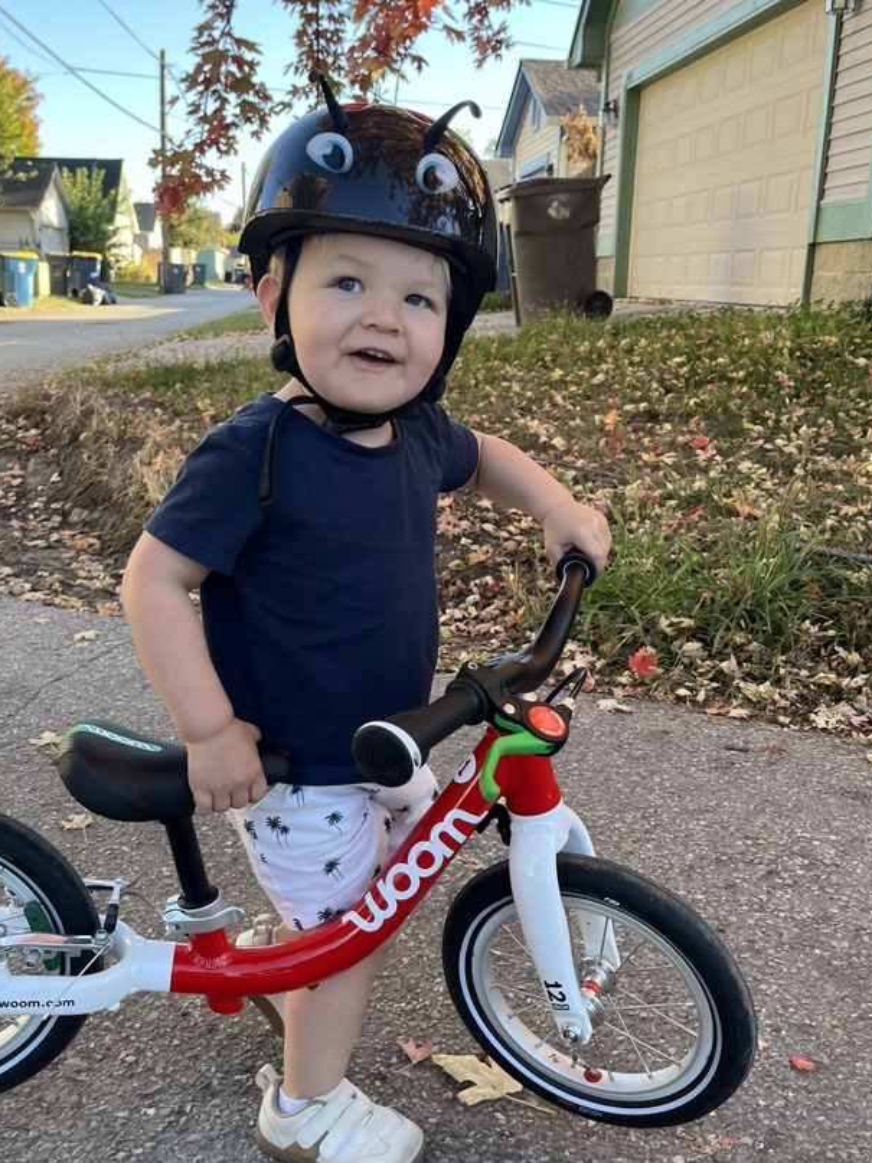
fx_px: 1109
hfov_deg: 42.9
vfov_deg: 55.3
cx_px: 385
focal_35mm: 33
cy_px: 600
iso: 50
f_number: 1.6
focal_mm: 5.1
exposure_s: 1/232
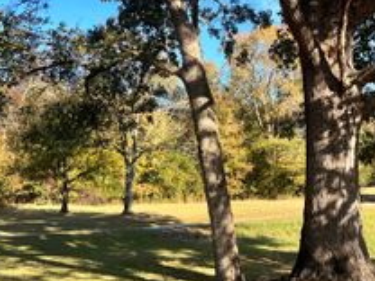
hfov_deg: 34.9
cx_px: 277
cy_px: 86
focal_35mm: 54
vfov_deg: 26.8
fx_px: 585
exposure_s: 1/1147
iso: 50
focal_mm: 5.7
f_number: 1.5
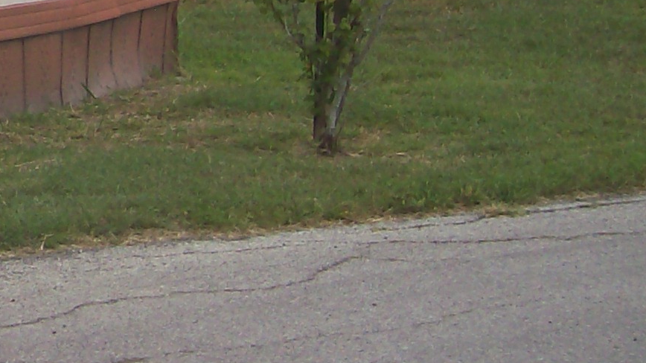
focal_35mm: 135
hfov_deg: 14.2
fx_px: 2312
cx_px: -491
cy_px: -213
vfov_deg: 8.7
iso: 80
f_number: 7.2
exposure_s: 1/682
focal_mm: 5.8
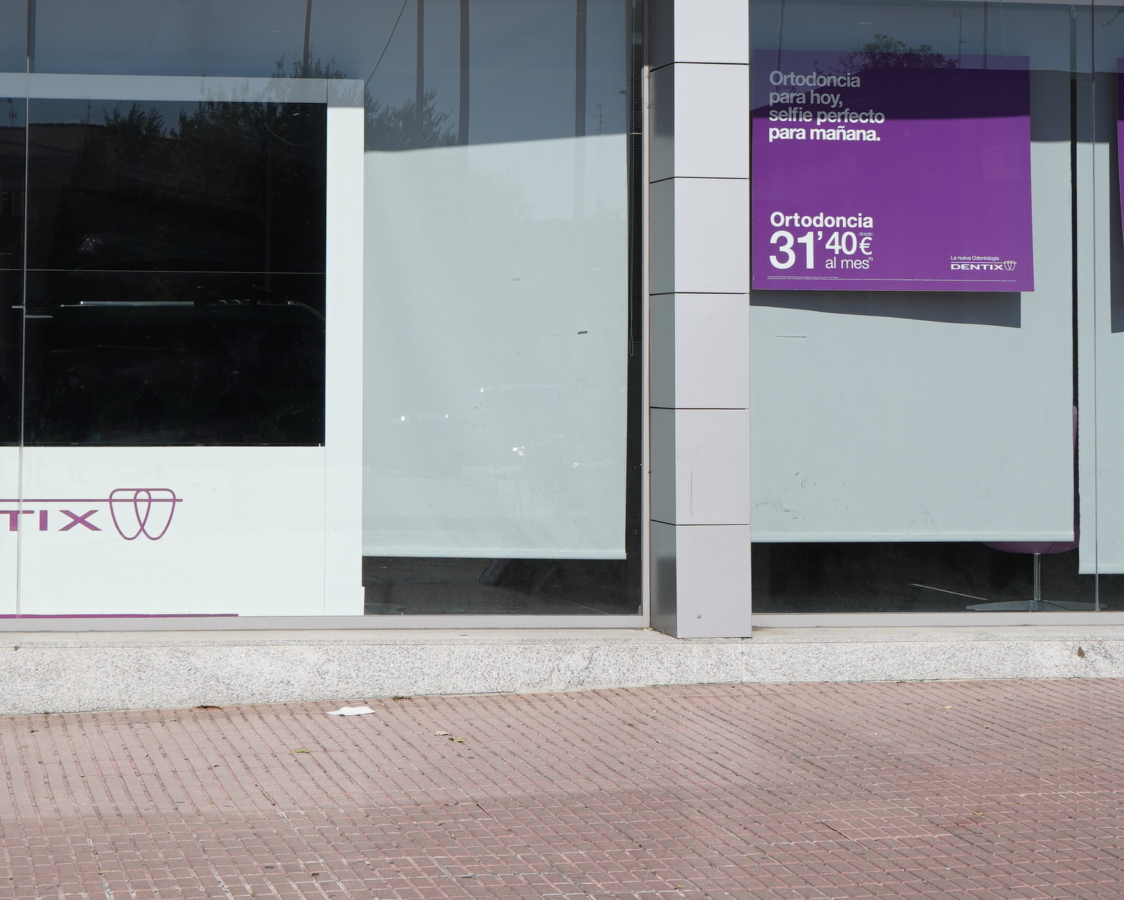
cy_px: 181
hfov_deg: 21.7
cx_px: 490
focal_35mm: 88
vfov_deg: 17.3
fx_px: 2927
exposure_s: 1/500
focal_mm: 38
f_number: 7.1
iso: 100
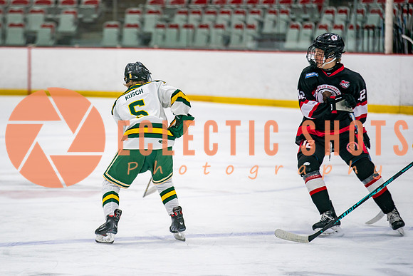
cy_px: 133
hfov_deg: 8.2
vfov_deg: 5.5
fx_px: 2889
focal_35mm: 252
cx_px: 160
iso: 800
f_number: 2.8
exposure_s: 1/640
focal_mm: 200
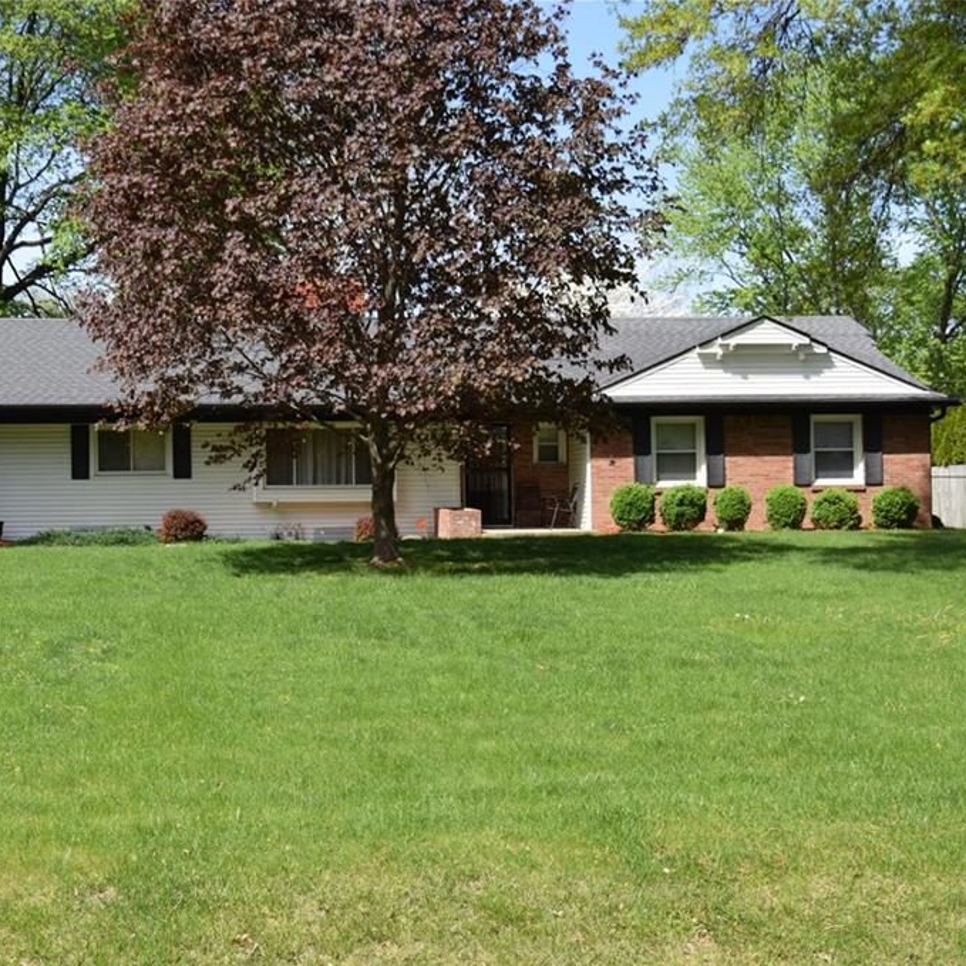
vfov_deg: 34.0
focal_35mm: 50
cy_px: 484
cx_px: 267
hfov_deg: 33.5
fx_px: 1579
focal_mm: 26
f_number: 14
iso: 400
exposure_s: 1/200
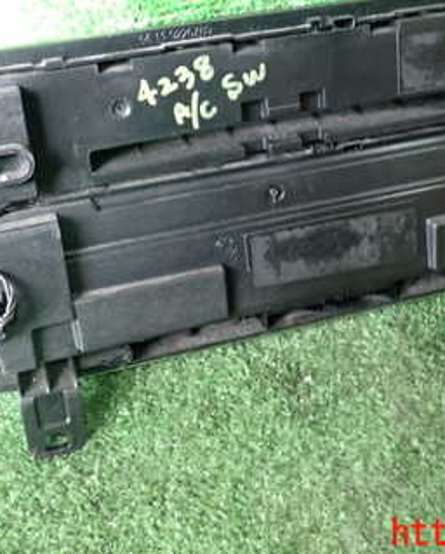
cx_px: 262
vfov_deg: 33.7
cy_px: 165
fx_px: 904
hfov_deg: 27.6
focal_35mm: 55
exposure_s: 1/10
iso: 800
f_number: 9
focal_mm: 5.4
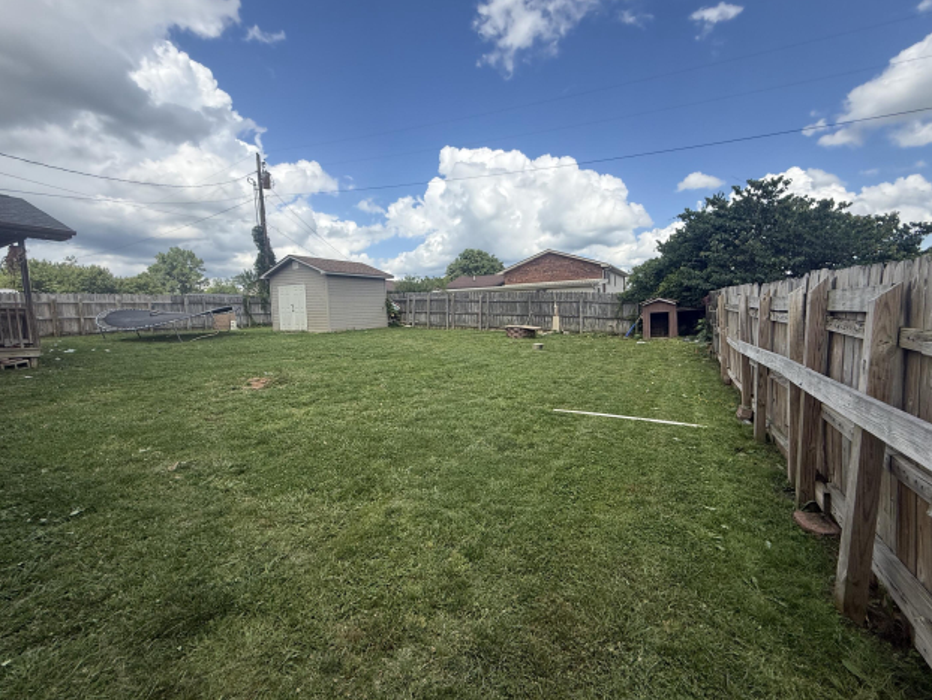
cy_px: 345
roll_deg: +1.7
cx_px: 473
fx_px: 404
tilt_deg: -3.7
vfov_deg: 81.8
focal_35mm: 15
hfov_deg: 98.1
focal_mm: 2.22
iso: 50
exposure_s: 1/1745
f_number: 2.2
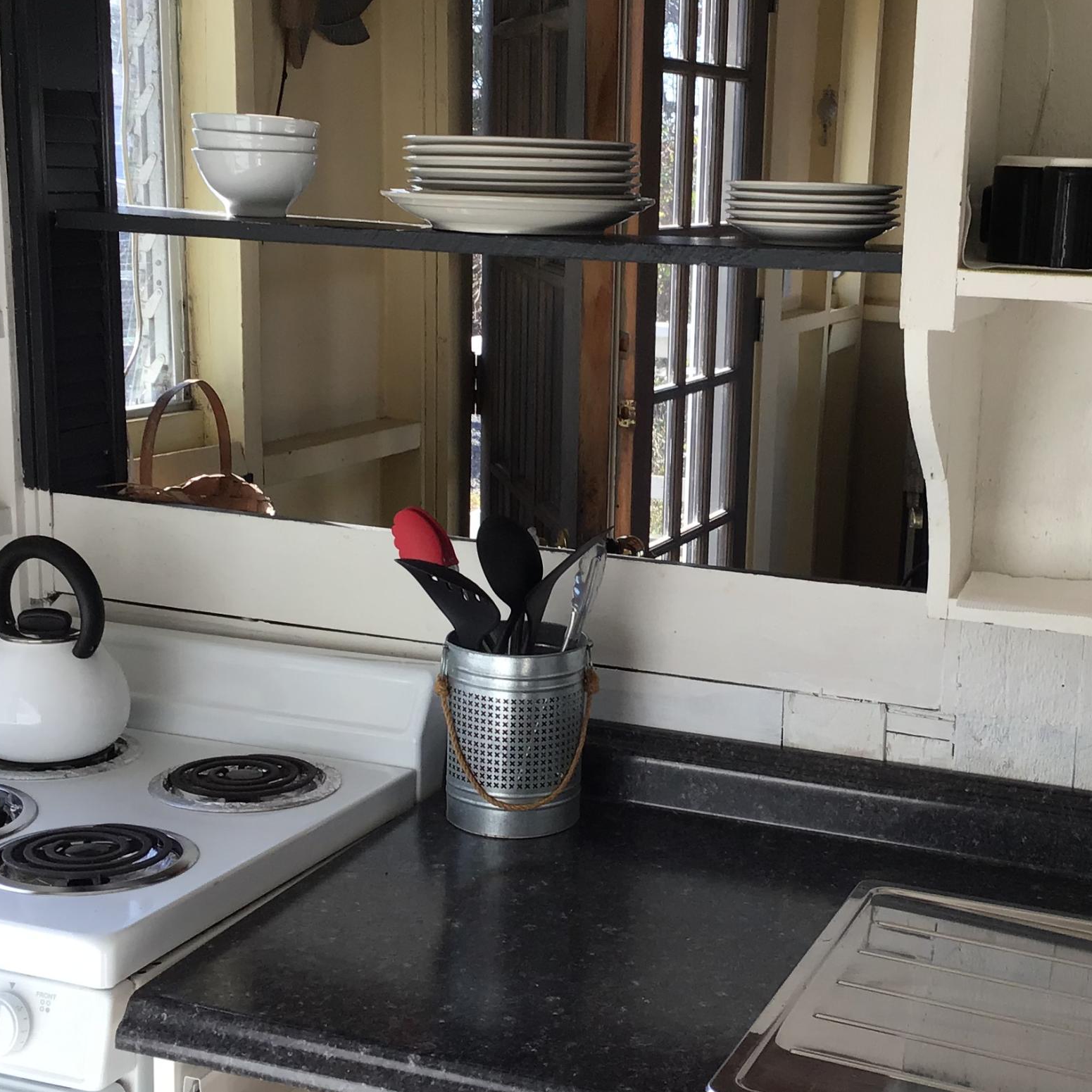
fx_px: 1892
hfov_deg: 32.1
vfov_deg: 32.2
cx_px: 655
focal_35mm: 53
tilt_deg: -12.2
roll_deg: -2.5
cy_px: 582
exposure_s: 1/174
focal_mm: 3.3
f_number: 2.4
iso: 25
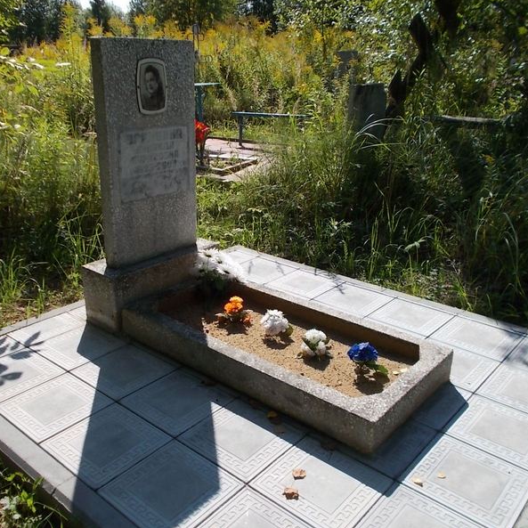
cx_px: 235
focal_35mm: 31
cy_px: 264
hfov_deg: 52.4
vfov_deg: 52.5
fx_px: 535
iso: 80
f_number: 8
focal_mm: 4.6
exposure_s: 1/160
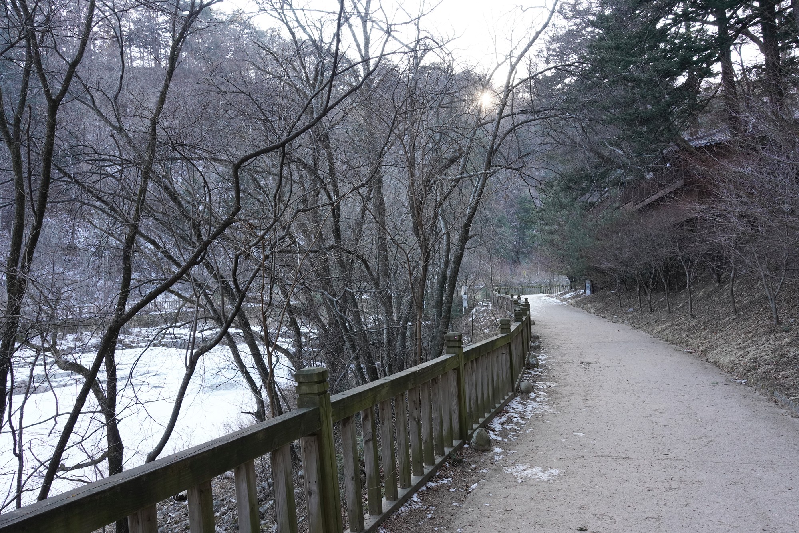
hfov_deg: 65.5
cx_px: 400
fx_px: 621
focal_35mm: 28
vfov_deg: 46.4
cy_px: 266
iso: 1250
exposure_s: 1/100
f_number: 10
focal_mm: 28
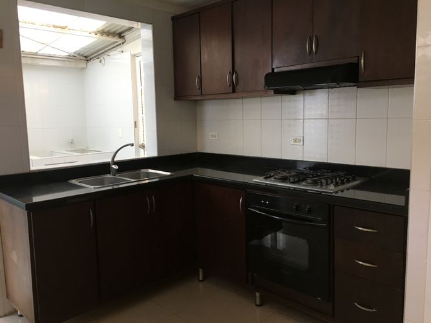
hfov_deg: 61.7
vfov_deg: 48.2
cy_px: 162
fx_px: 361
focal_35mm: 29
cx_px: 216
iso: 80
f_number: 2.2
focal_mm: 4.15
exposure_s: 1/30
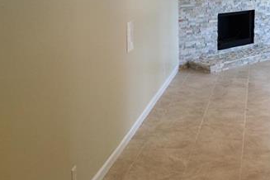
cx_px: 249
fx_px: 442
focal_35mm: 59
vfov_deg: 22.3
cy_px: 9
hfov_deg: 32.1
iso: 50
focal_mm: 4.15
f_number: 2.2
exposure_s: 1/30
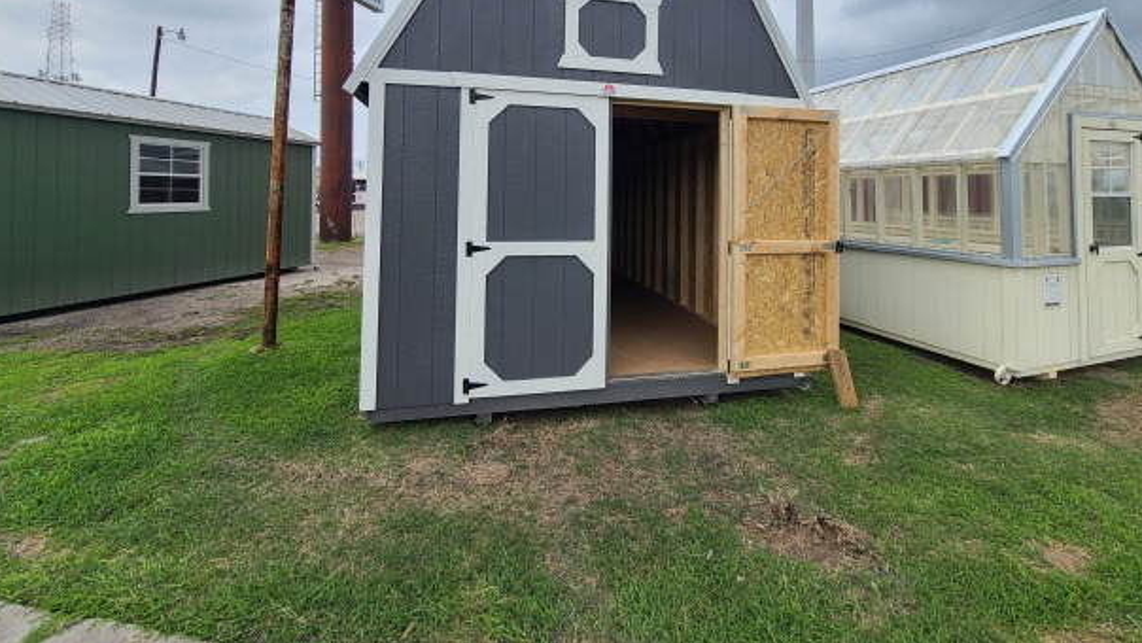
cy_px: 191
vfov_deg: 67.6
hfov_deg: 102.9
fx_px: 454
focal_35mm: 15
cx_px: 597
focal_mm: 2.2
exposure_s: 1/1554
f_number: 2.2
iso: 50
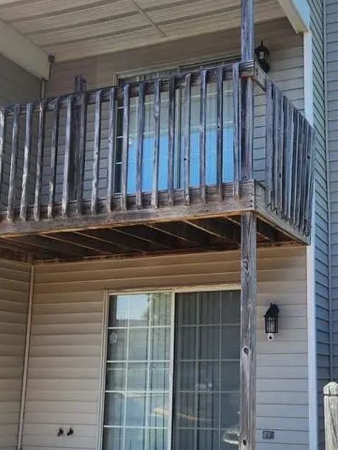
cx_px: 238
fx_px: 638
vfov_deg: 38.8
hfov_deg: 29.4
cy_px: 254
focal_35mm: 49
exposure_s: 1/816
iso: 20
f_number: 1.8
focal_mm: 5.4
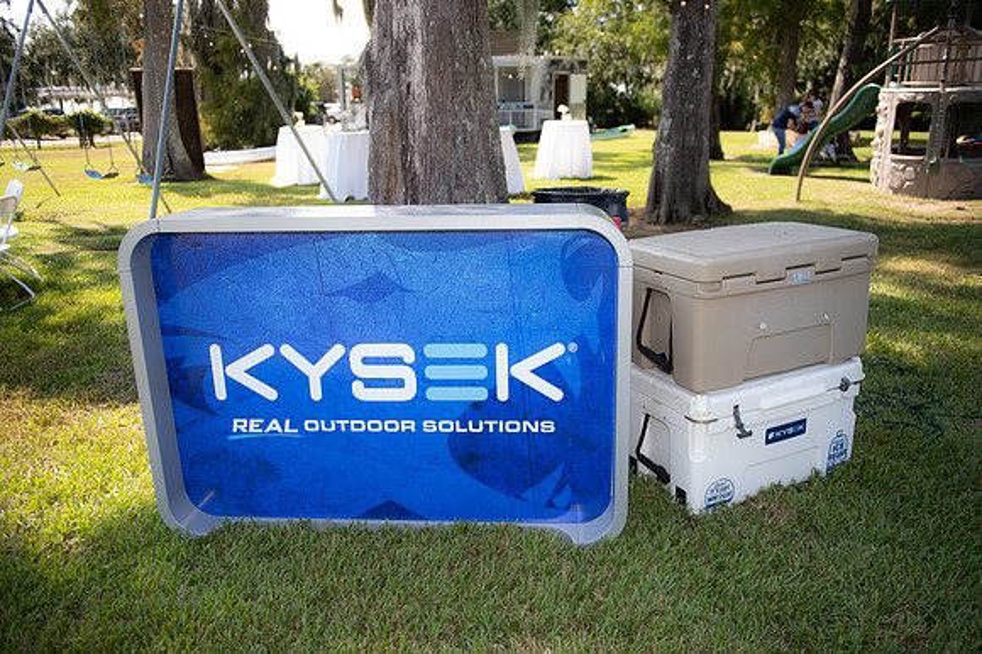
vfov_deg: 46.4
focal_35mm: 28
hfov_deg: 65.5
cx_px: 491
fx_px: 763
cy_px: 327
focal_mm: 28
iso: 100
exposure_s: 1/250
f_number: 3.2
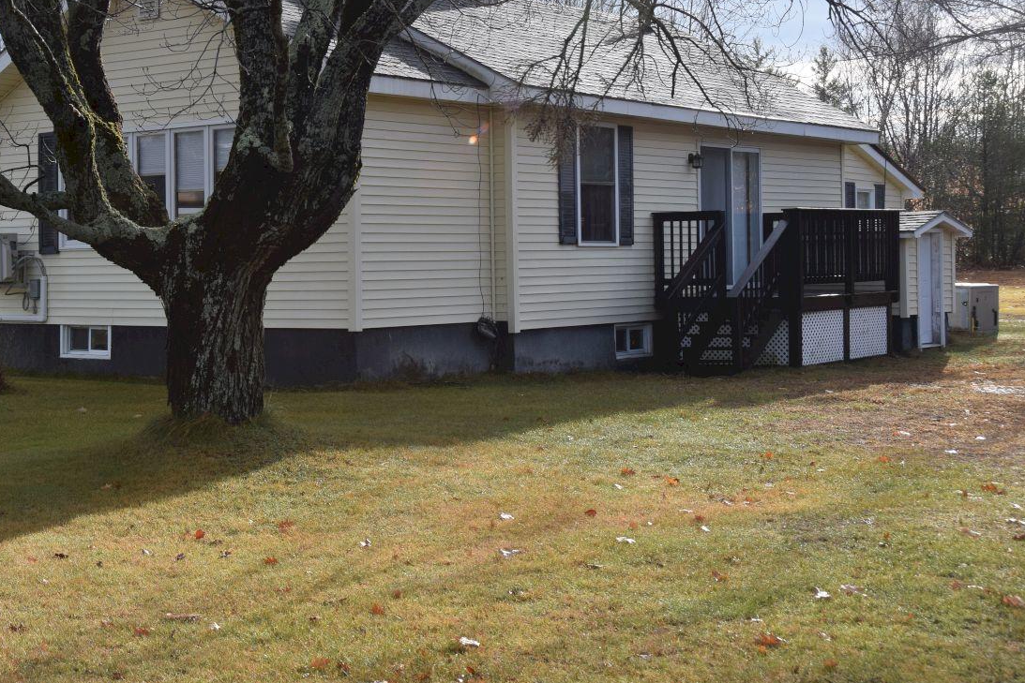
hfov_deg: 33.4
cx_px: 397
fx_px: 1700
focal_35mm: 60
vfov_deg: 22.6
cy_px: 220
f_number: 9
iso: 200
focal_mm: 29
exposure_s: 1/320
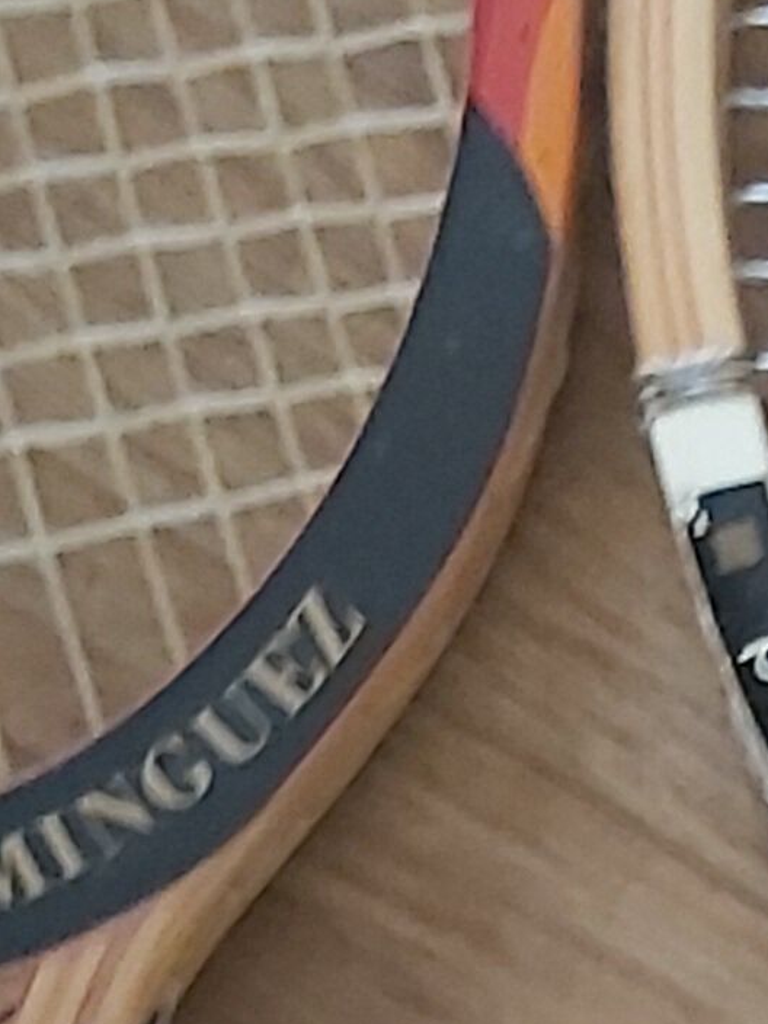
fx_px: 4408
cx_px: 1476
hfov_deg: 9.4
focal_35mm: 149
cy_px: 1671
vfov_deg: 12.4
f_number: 1.7
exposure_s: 1/25
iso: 320
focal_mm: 3.92
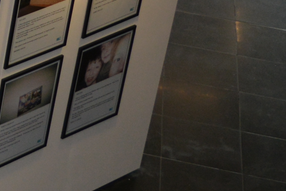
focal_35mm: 197
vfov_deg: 6.8
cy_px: -118
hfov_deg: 9.2
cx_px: -433
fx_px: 1565
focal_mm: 22
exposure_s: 1/80
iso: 400
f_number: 3.8
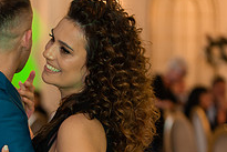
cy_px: 148
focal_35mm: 255
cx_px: 58
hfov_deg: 8.1
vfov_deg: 5.4
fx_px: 1609
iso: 1600
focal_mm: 90
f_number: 3.2
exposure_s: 1/200
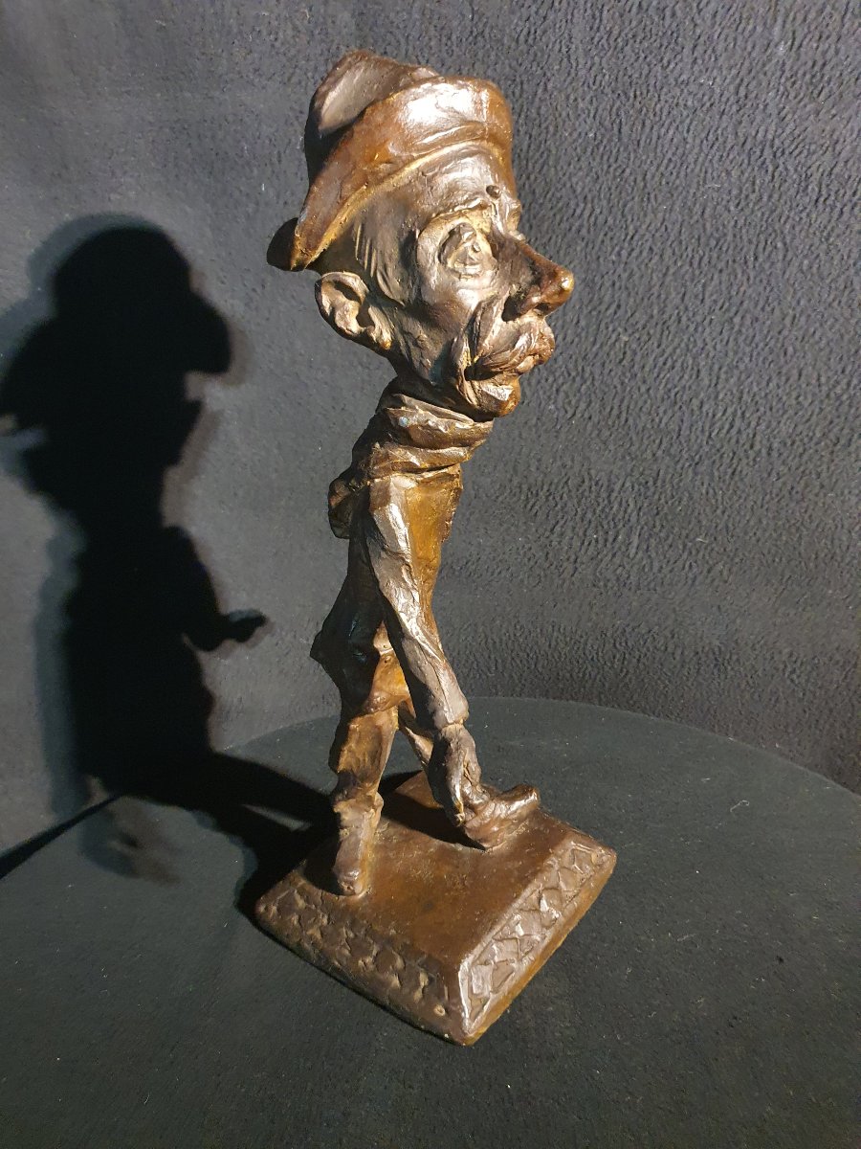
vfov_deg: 67.3
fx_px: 862
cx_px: 430
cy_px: 574
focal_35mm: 26
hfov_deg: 53.1
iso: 640
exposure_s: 1/14
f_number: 1.5
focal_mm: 4.3
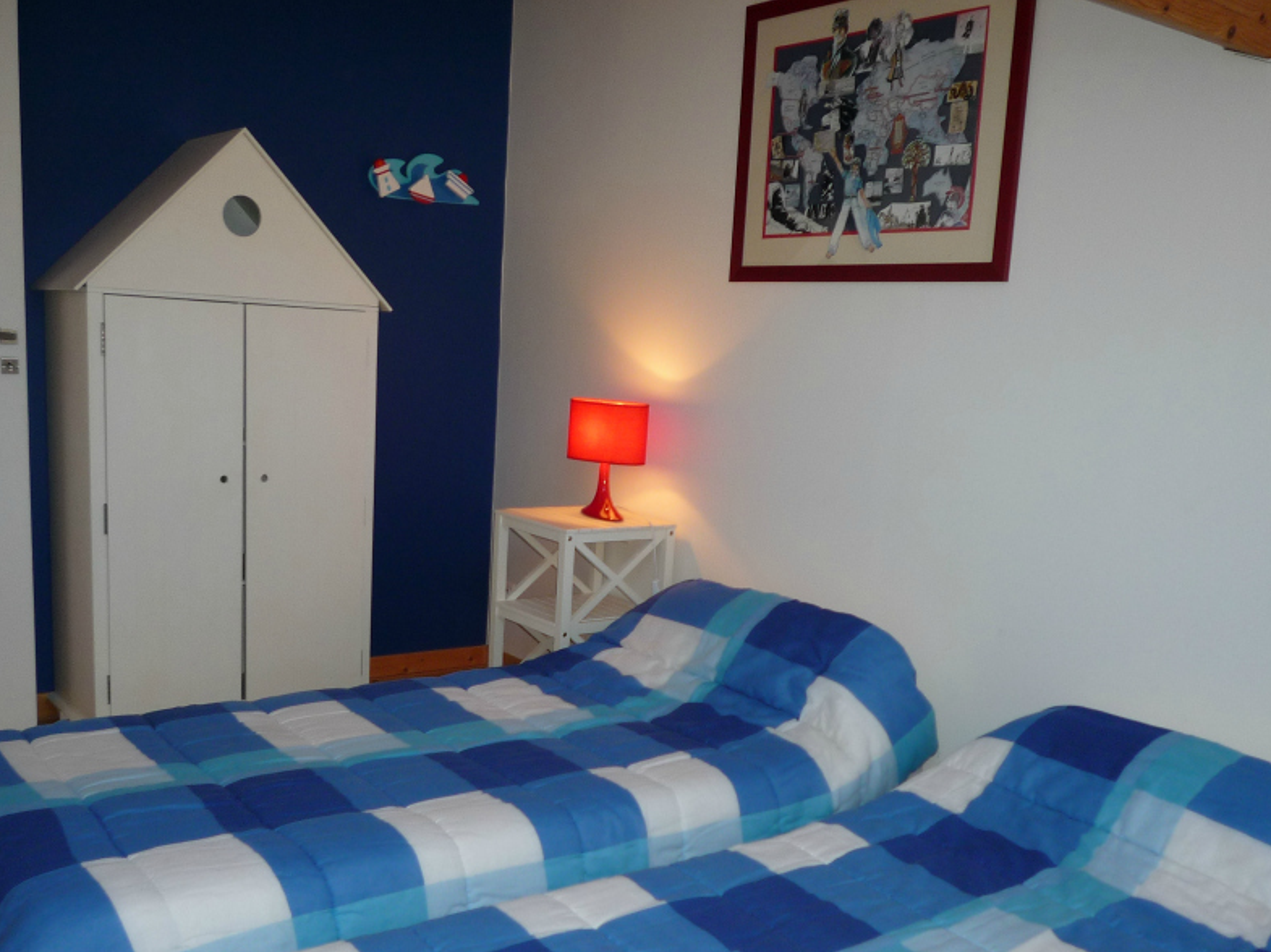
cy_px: 617
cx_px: 616
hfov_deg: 54.0
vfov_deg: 41.3
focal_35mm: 34
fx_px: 1248
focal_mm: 4.4
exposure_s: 1/30
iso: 100
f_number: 2.8
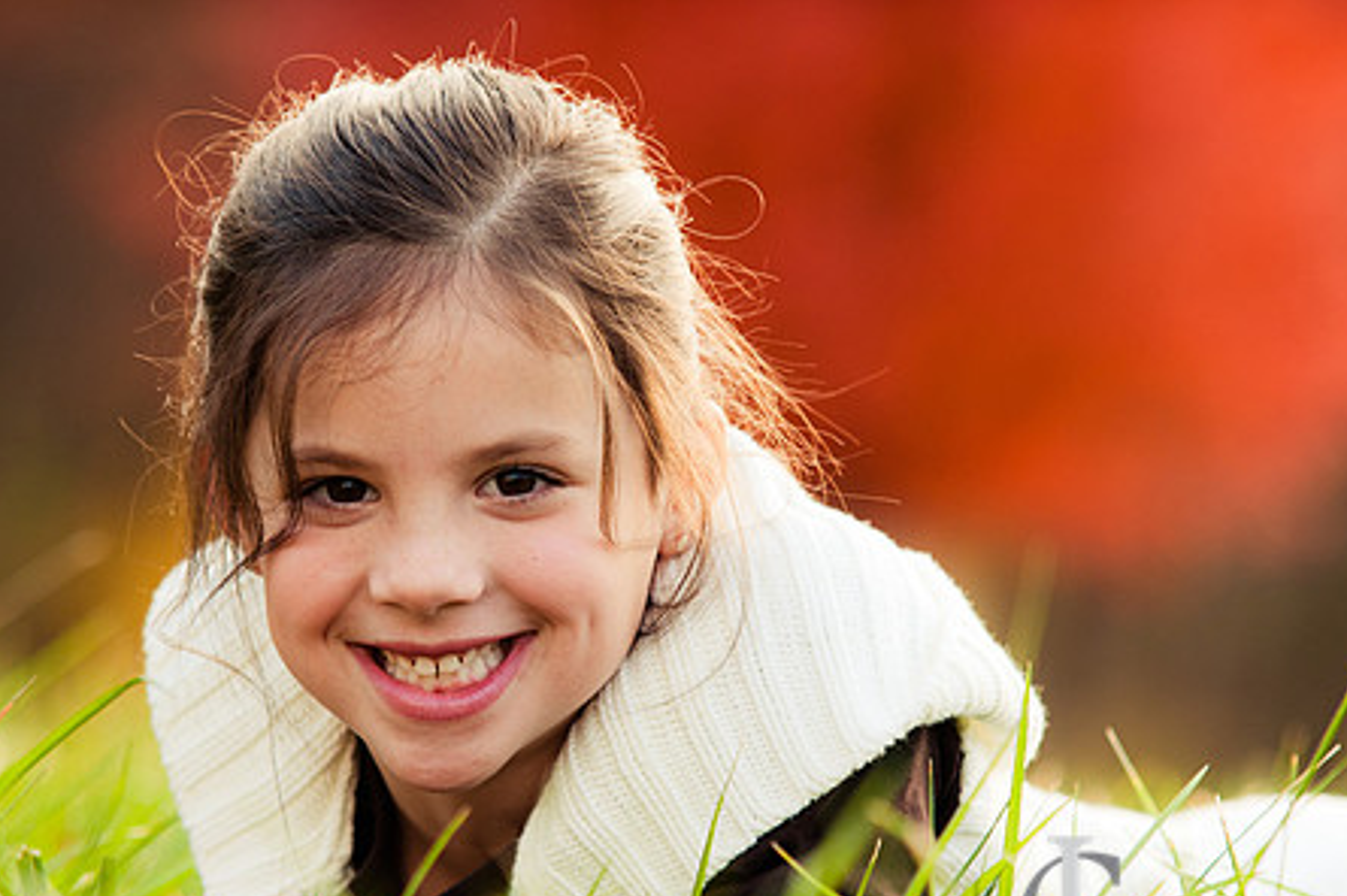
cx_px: 599
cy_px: 483
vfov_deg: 5.4
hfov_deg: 8.1
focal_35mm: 254
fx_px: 9497
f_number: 3.2
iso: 200
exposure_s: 1/320
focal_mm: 130
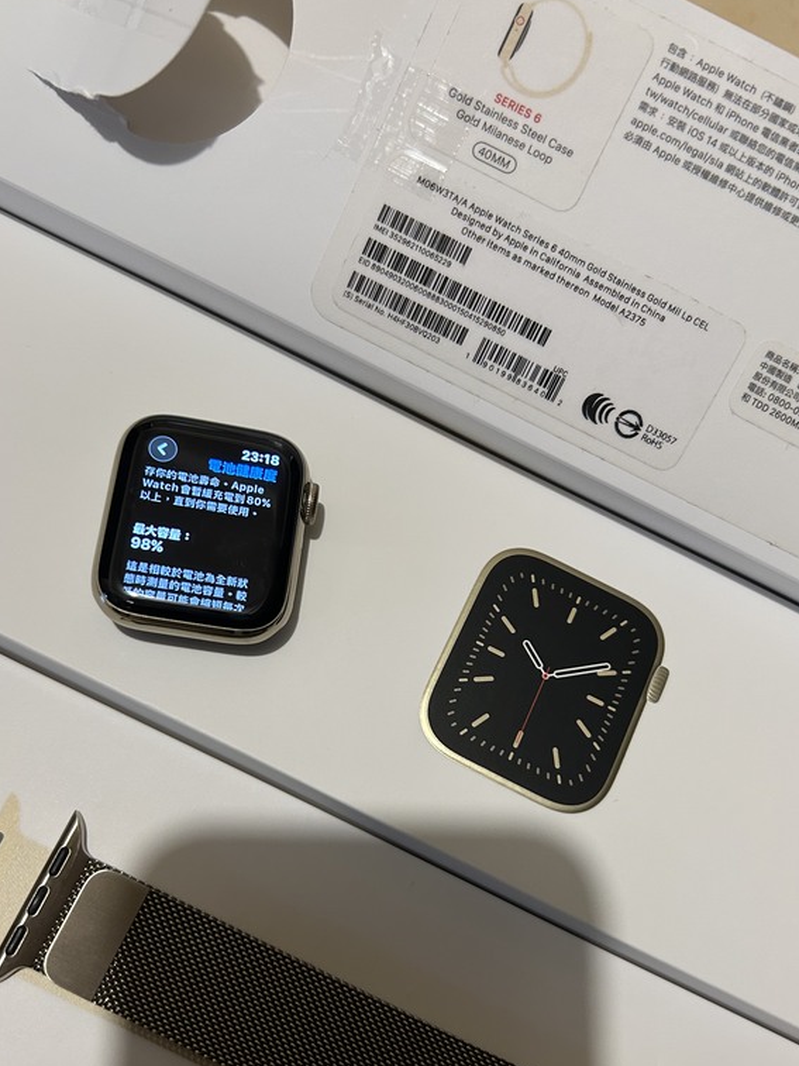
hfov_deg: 42.9
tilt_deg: -71.5
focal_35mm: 33
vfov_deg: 54.9
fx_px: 1016
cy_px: 644
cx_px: 383
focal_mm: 5.7
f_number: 1.5
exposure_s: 1/60
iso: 160
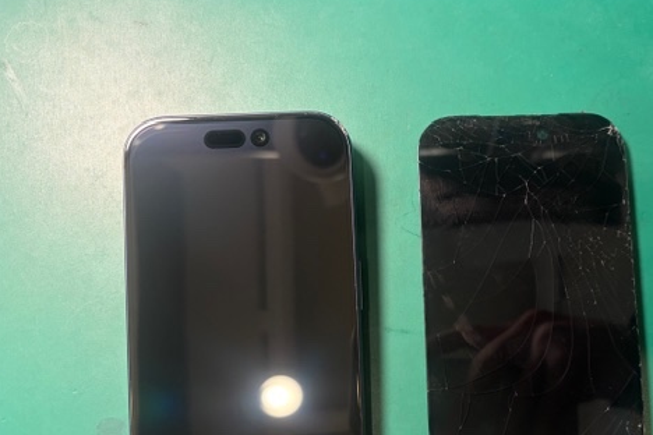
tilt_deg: -83.2
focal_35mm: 37
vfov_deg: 35.5
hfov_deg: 51.0
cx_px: 430
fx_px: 671
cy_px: 303
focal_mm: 5.96
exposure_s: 1/60
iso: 160
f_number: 1.6
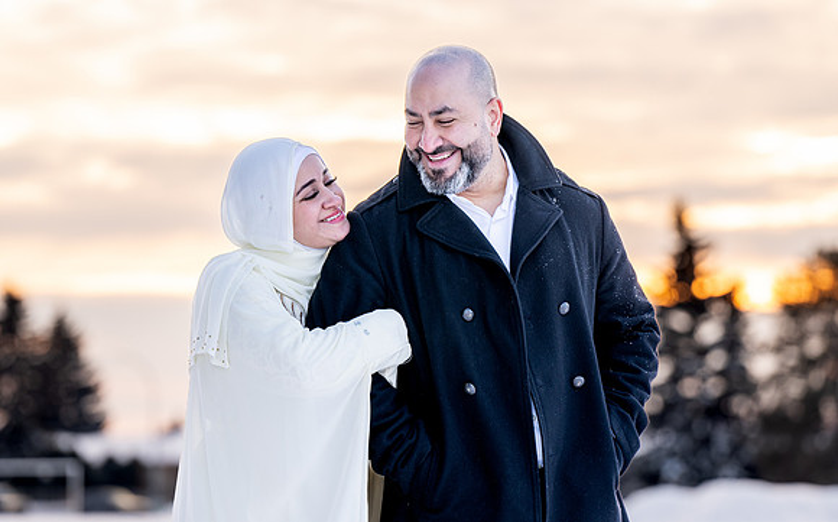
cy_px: 223
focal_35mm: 194
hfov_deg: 10.8
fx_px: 4431
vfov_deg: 6.7
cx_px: 390
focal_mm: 178
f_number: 4.5
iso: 100
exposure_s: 1/125
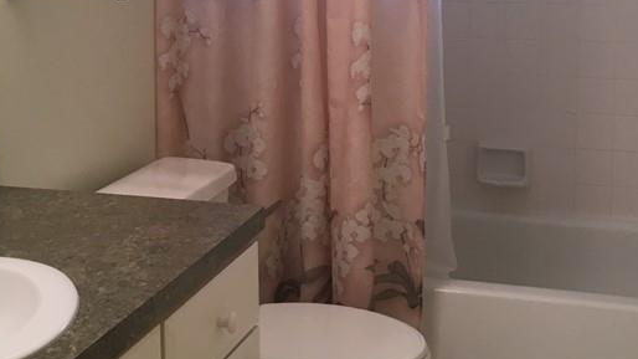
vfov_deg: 18.8
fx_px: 1066
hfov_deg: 33.3
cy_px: 48
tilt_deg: -6.7
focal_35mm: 63
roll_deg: -1.3
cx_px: 348
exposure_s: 1/30
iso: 64
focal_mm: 4.15
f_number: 2.2
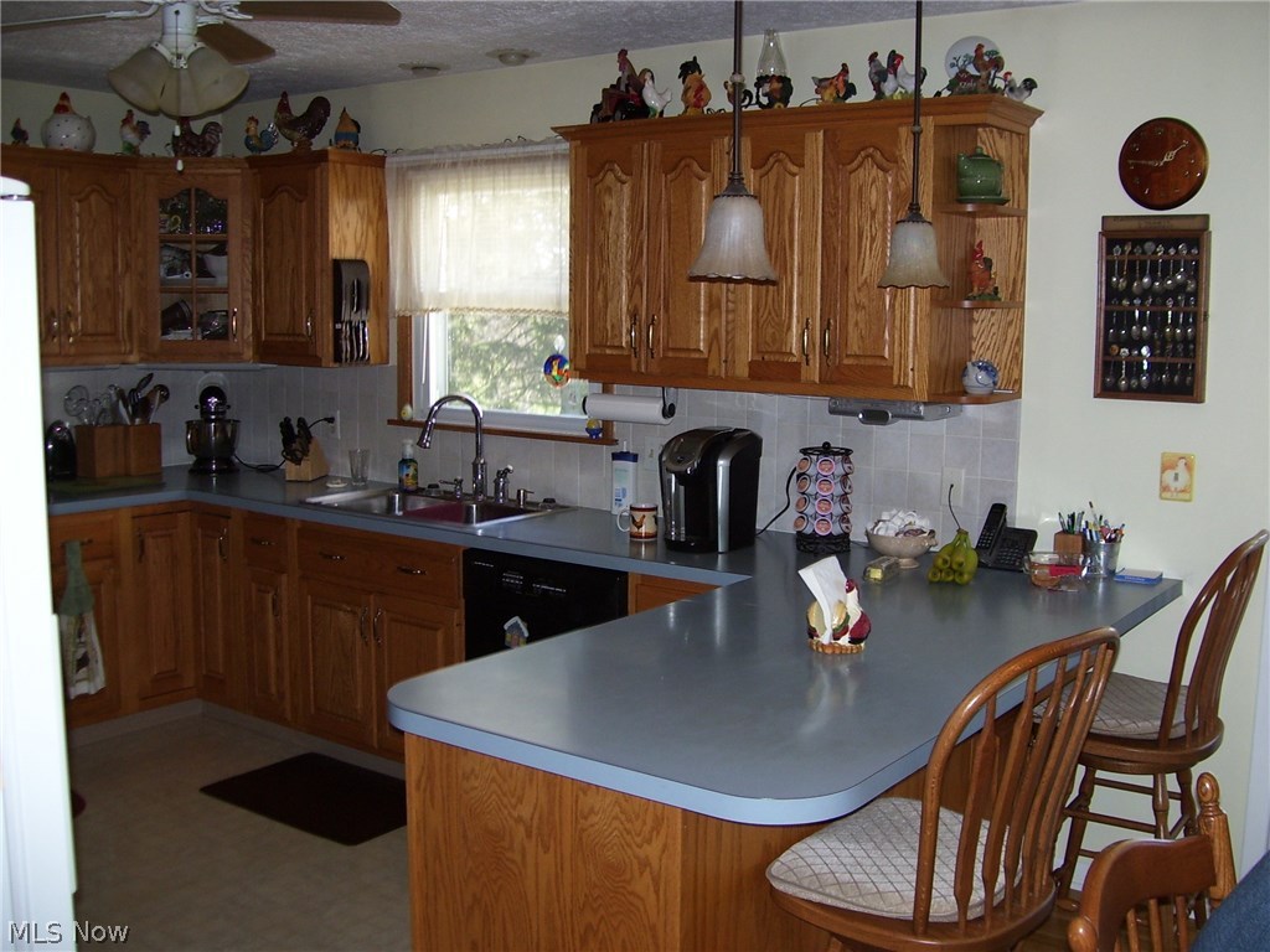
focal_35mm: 36
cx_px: 635
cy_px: 476
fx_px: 1321
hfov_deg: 51.4
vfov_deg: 39.7
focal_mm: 6
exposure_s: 1/60
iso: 100
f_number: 2.7
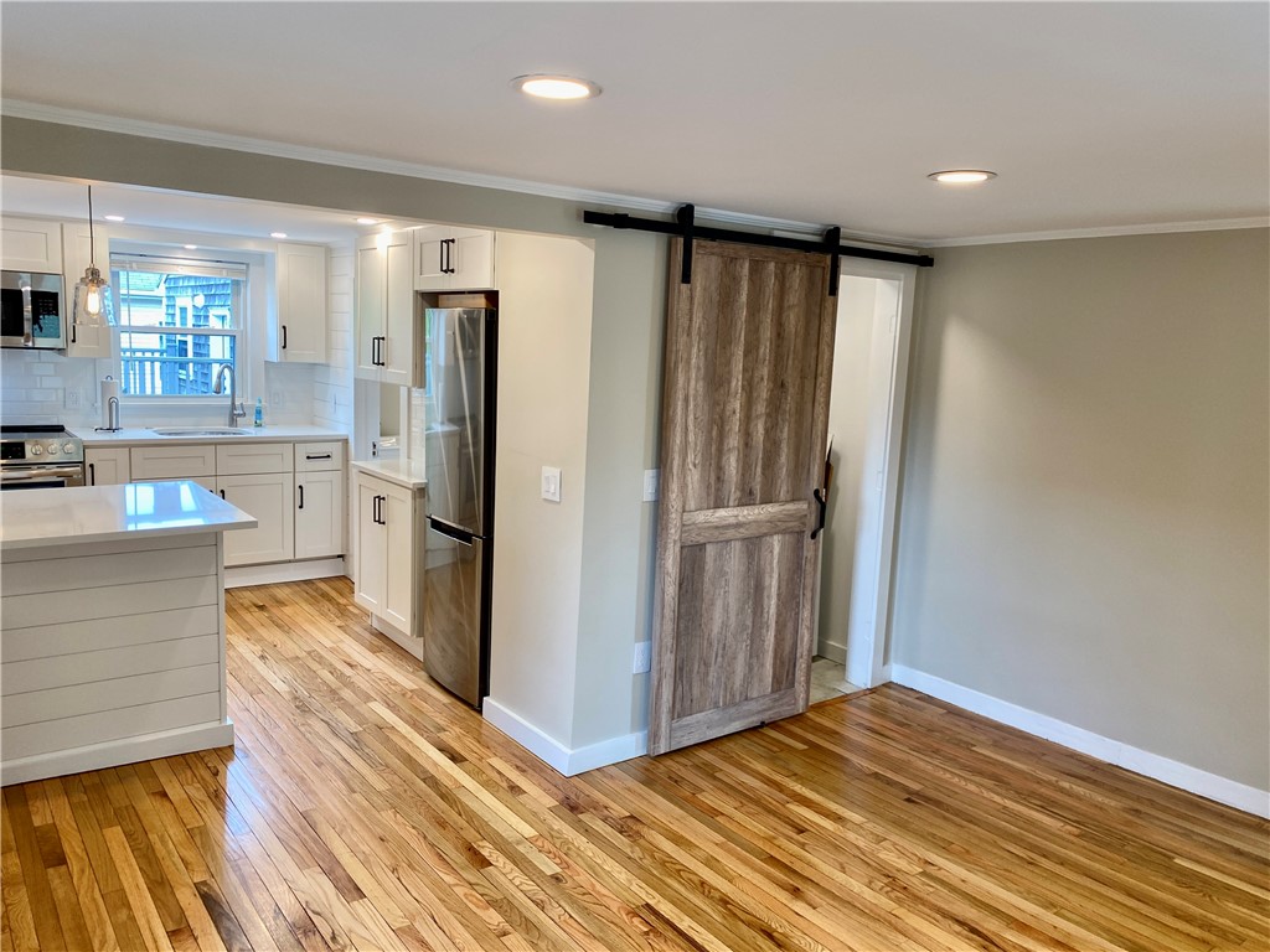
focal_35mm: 26
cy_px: 476
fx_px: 954
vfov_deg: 53.1
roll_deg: -2.5
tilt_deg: -8.1
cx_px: 635
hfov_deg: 67.3
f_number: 1.8
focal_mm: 4.25
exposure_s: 1/120
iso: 100
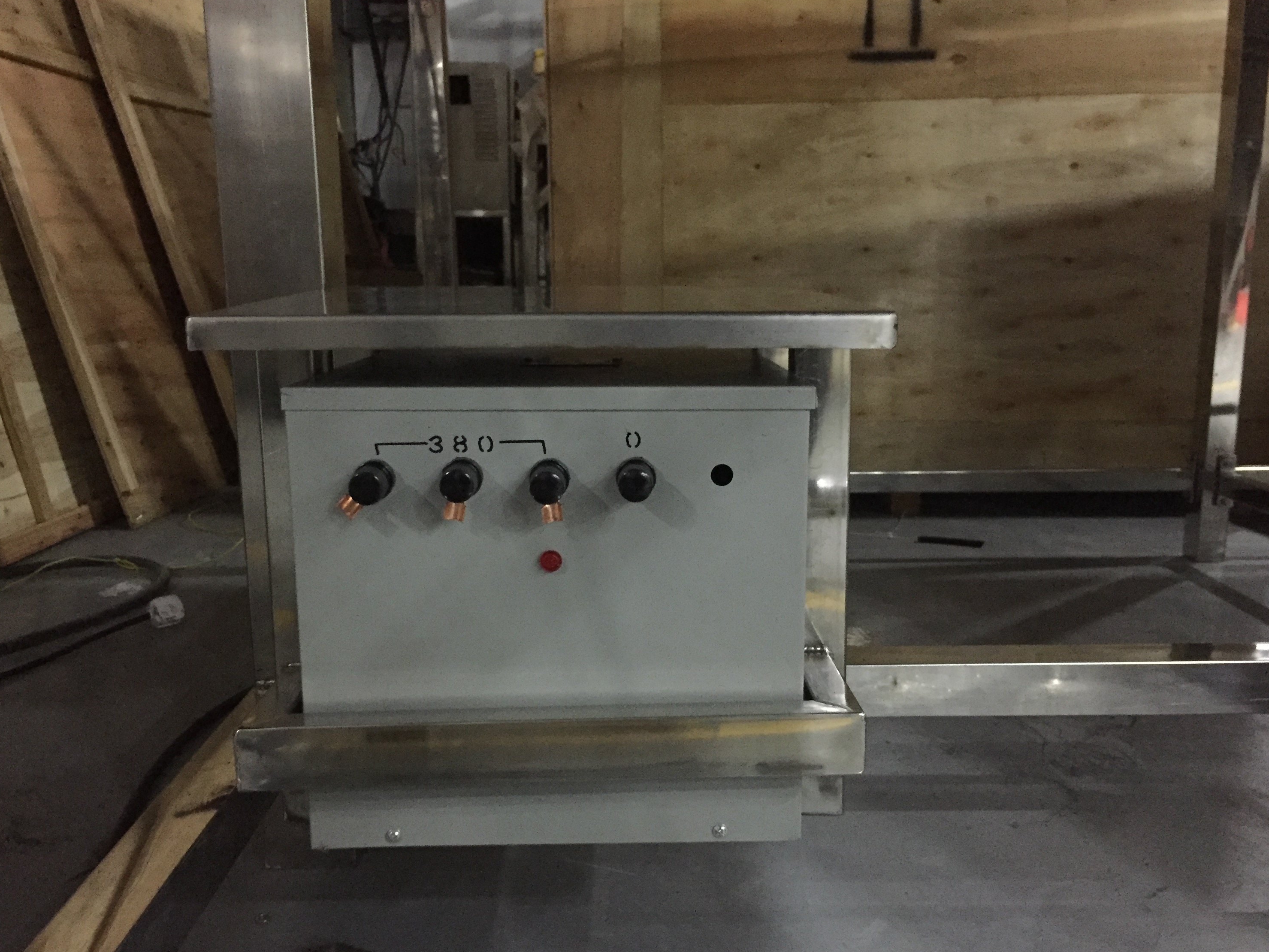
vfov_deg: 44.1
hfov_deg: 56.8
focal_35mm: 32
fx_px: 1173
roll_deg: -0.6
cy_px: 505
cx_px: 628
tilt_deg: -10.3
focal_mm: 4.15
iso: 640
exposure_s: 1/17
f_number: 2.2
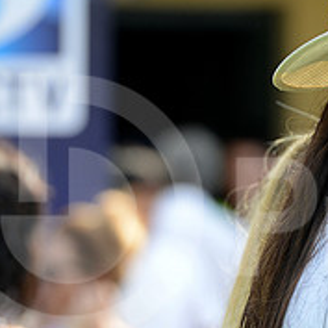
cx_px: 385
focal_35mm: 542
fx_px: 5810
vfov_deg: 3.2
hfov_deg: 3.2
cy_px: 212
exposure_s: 1/320
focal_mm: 195
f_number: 4.5
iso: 250
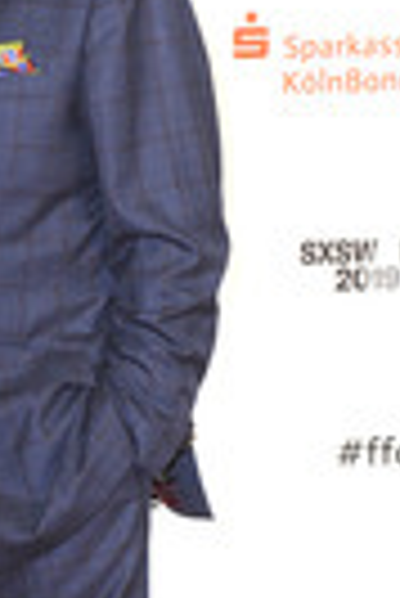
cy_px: 513
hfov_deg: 10.6
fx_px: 2094
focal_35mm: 126
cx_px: -173
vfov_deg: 16.1
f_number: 7.1
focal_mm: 42
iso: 1600
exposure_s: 1/200
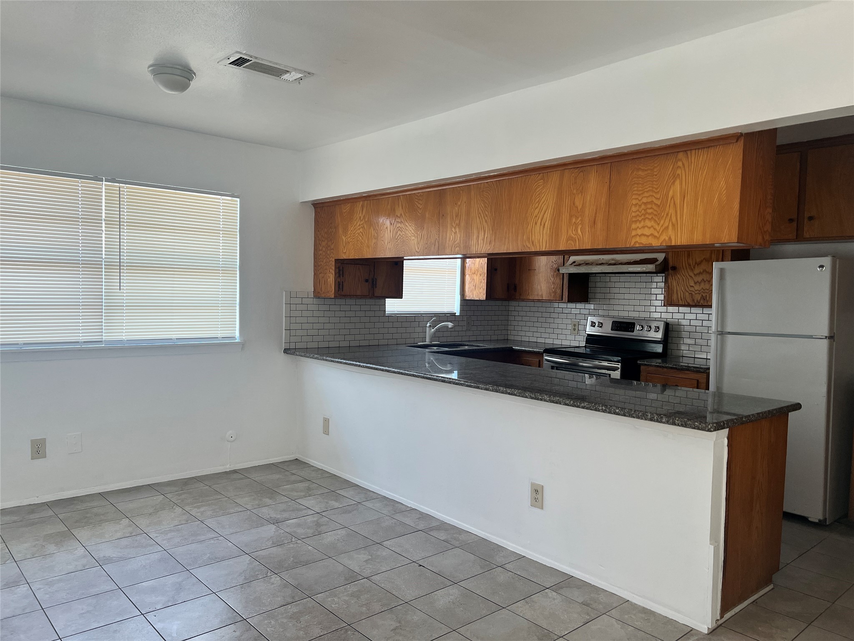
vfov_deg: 53.1
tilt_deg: -4.8
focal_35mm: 26
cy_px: 320
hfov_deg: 67.3
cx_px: 427
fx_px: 641
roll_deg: -1.6
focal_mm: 5.7
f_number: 1.5
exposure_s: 1/121
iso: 100
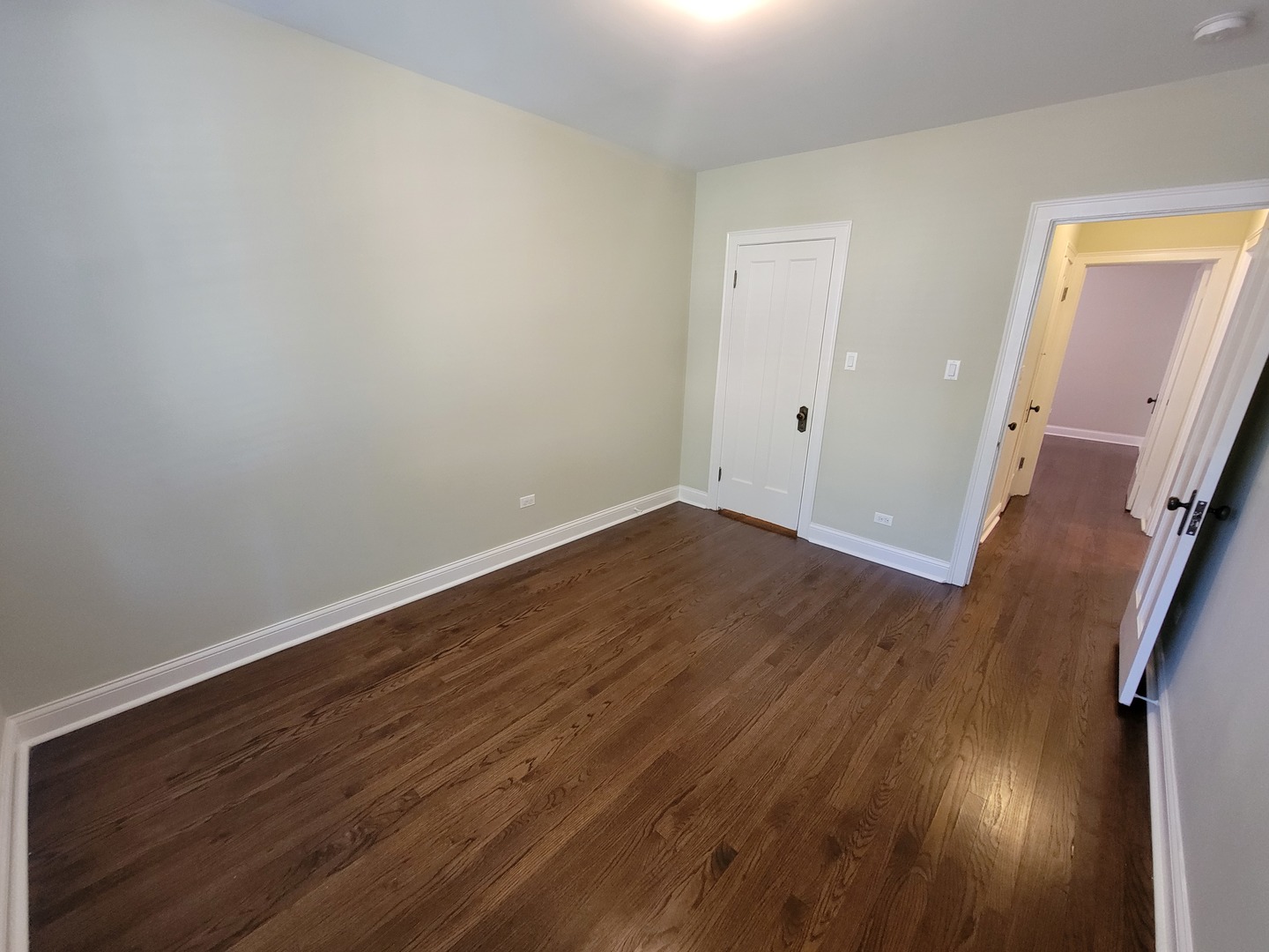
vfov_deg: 89.9
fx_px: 477
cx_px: 634
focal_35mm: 13
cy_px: 476
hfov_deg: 106.2
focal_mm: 2.2
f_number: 2.2
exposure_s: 1/30
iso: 500
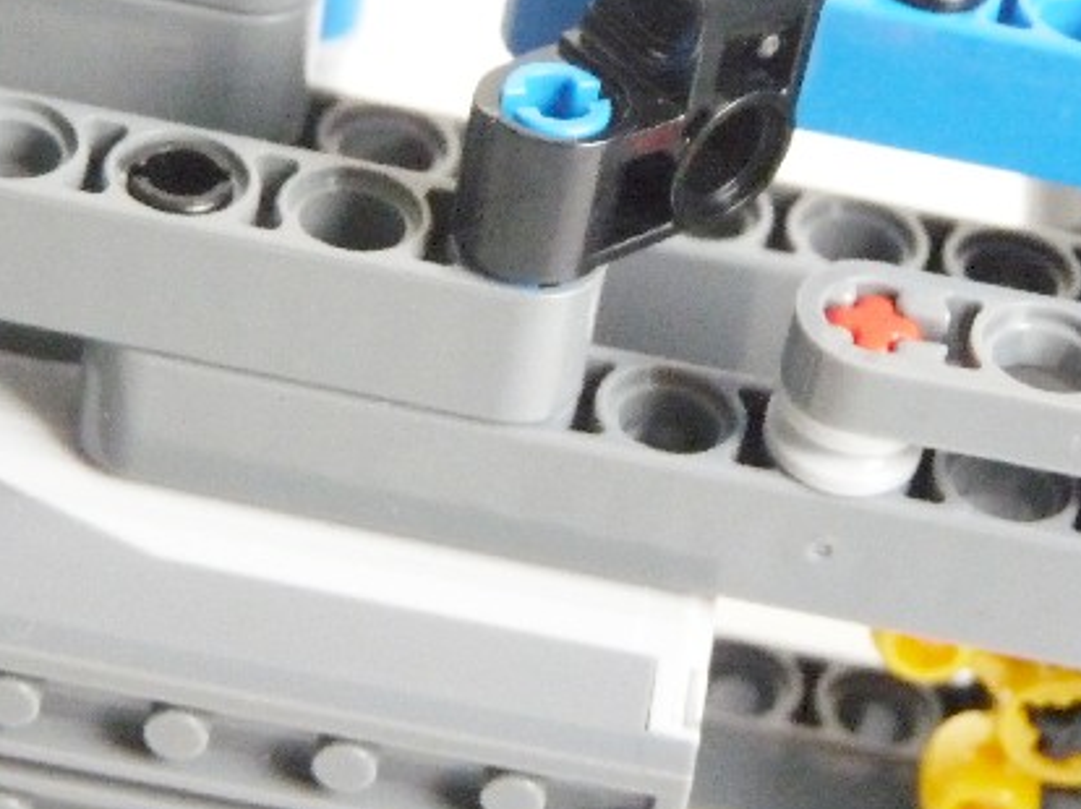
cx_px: 561
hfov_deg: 16.7
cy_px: 86
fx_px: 3683
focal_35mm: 118
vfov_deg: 12.5
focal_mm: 10.8
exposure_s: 1/25
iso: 800
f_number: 3.2
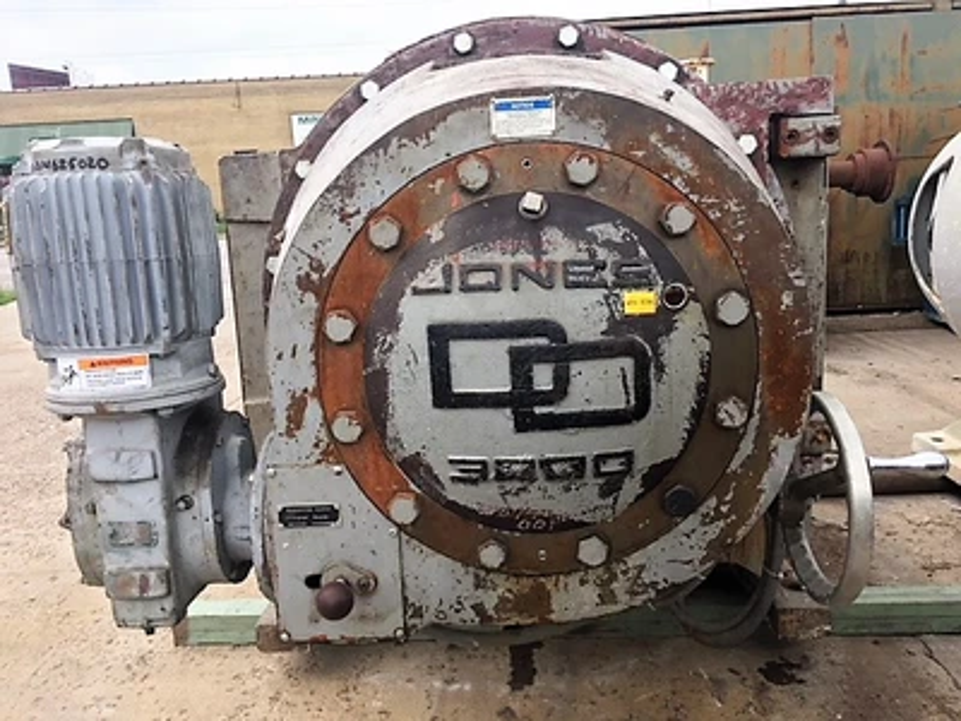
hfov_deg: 61.7
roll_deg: +1.8
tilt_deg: -11.4
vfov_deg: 48.2
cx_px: 480
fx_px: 805
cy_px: 360
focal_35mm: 29
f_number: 2.2
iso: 40
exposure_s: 1/120
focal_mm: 4.15
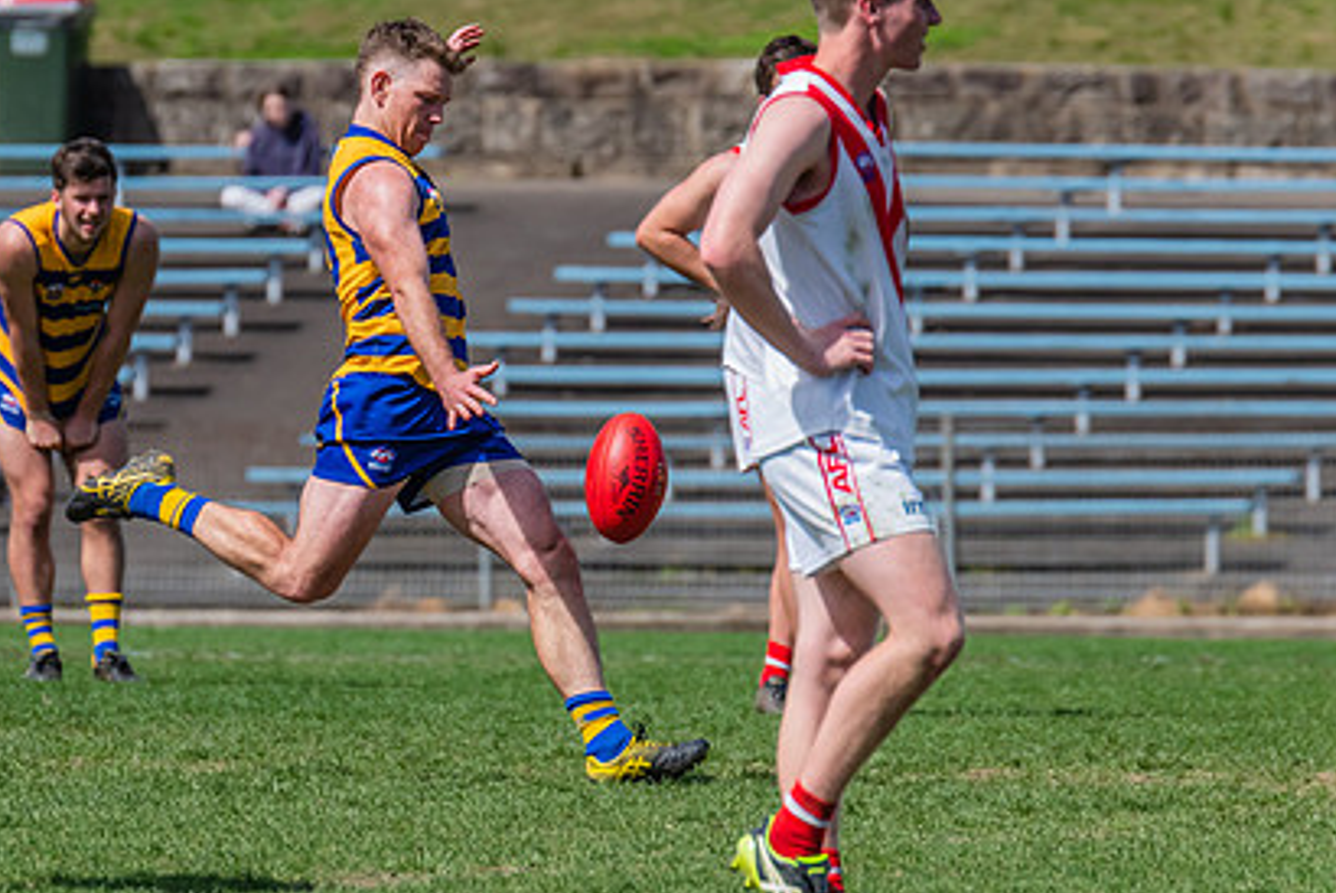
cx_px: 320
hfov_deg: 3.0
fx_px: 25475
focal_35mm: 686
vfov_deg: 2.0
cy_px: 389
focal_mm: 420
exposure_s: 1/1600
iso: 800
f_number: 9
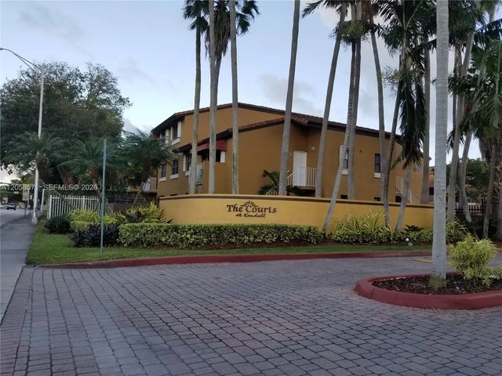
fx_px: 377
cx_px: 251
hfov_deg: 67.3
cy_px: 188
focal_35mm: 26
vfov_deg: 53.1
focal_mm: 4.3
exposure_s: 1/430
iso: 50
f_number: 1.7
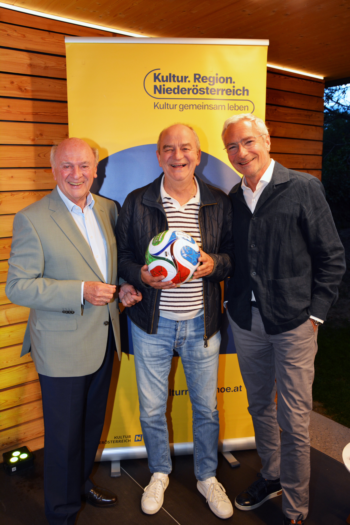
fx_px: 459
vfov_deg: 59.5
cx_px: 175
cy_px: 262
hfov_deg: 41.7
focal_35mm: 32
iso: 400
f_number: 4
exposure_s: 1/60
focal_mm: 21
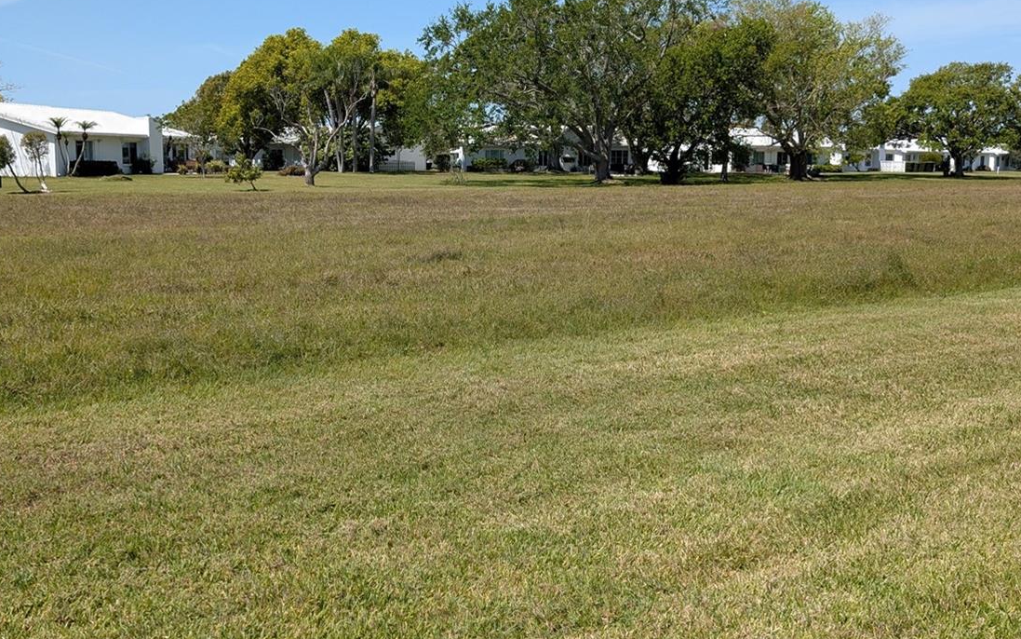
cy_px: 292
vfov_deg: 34.4
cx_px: 476
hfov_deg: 52.7
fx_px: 1030
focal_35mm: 37
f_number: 1.68
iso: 20
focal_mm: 6.9
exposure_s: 1/1134
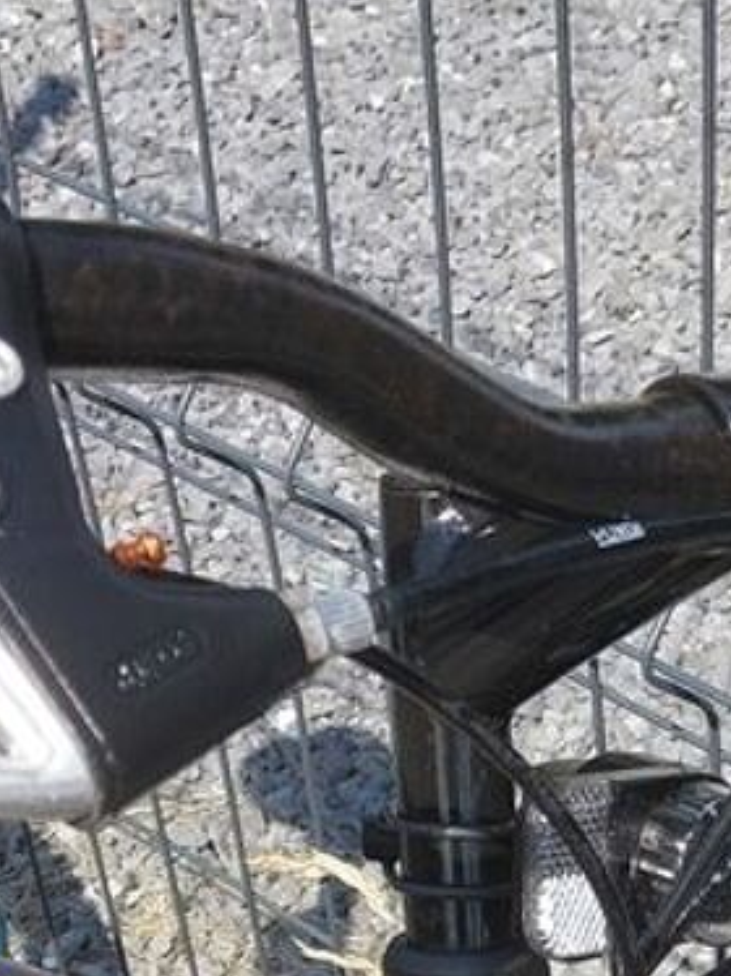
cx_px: 773
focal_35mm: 107
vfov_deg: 16.6
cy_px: 1507
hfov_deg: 13.6
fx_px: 3016
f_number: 1.8
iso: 20
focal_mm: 4.6
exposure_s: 1/478
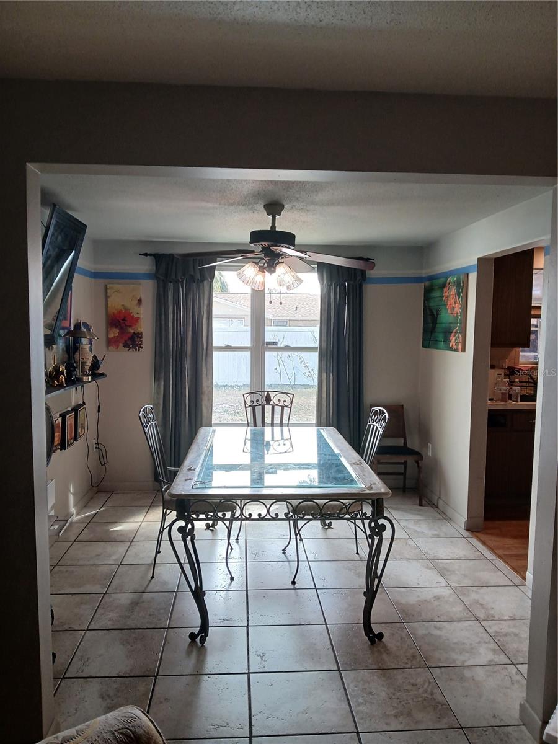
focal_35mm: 26
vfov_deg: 67.3
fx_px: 559
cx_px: 279
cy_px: 372
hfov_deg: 53.1
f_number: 1.8
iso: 100
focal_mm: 3.98
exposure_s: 1/60
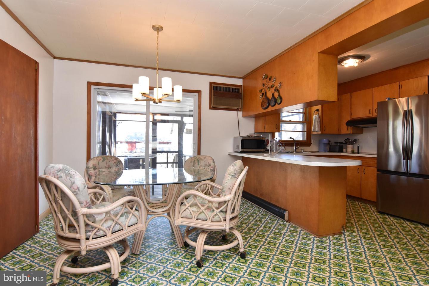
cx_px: 214
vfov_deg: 67.5
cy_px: 143
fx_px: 215
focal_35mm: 18
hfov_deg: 90.0
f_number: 7.1
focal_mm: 12
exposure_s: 1/100
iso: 800
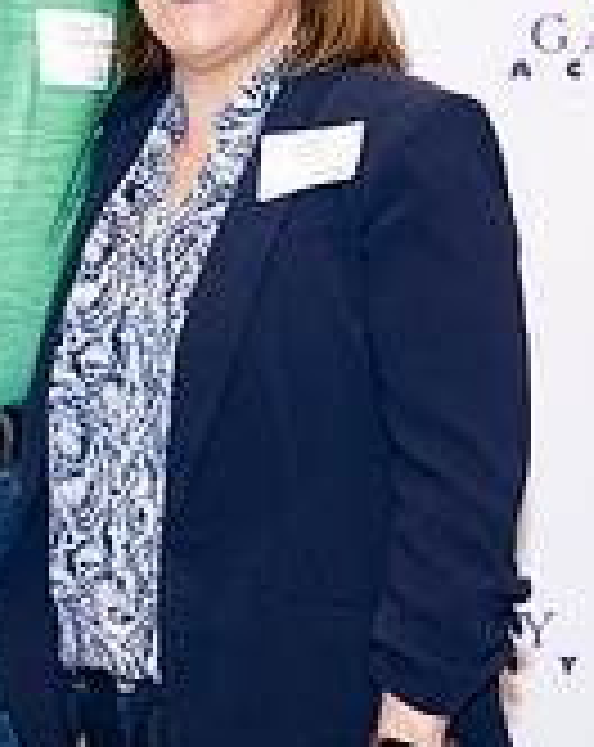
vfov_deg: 11.0
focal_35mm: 176
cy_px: 194
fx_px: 3882
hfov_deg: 8.7
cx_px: 143
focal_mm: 46
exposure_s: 1/160
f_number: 5.6
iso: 800
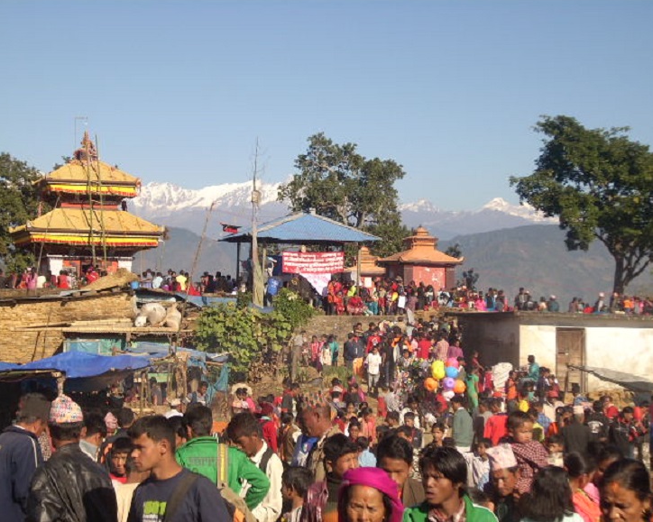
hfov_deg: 23.6
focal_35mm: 81
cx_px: 308
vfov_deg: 18.9
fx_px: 1565
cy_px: 259
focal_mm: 12.8
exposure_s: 1/162
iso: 64
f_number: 8.5
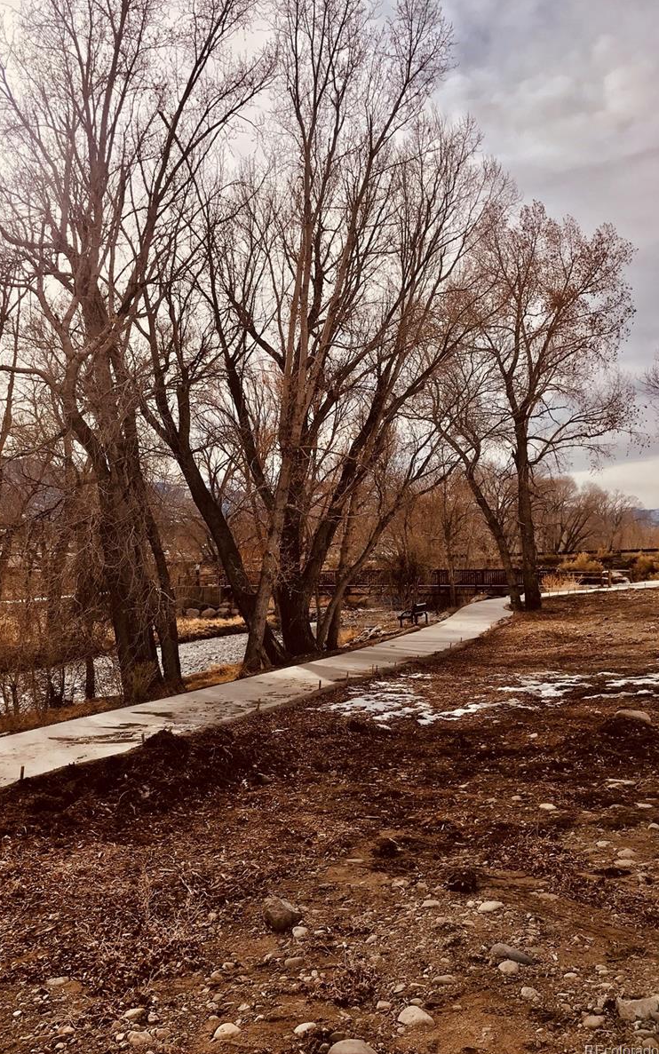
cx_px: 264
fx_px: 862
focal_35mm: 30
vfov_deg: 62.9
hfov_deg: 41.6
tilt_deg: +4.7
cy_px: 529
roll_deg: +1.5
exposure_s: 1/3831
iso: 20
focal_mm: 3.99
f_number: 1.8
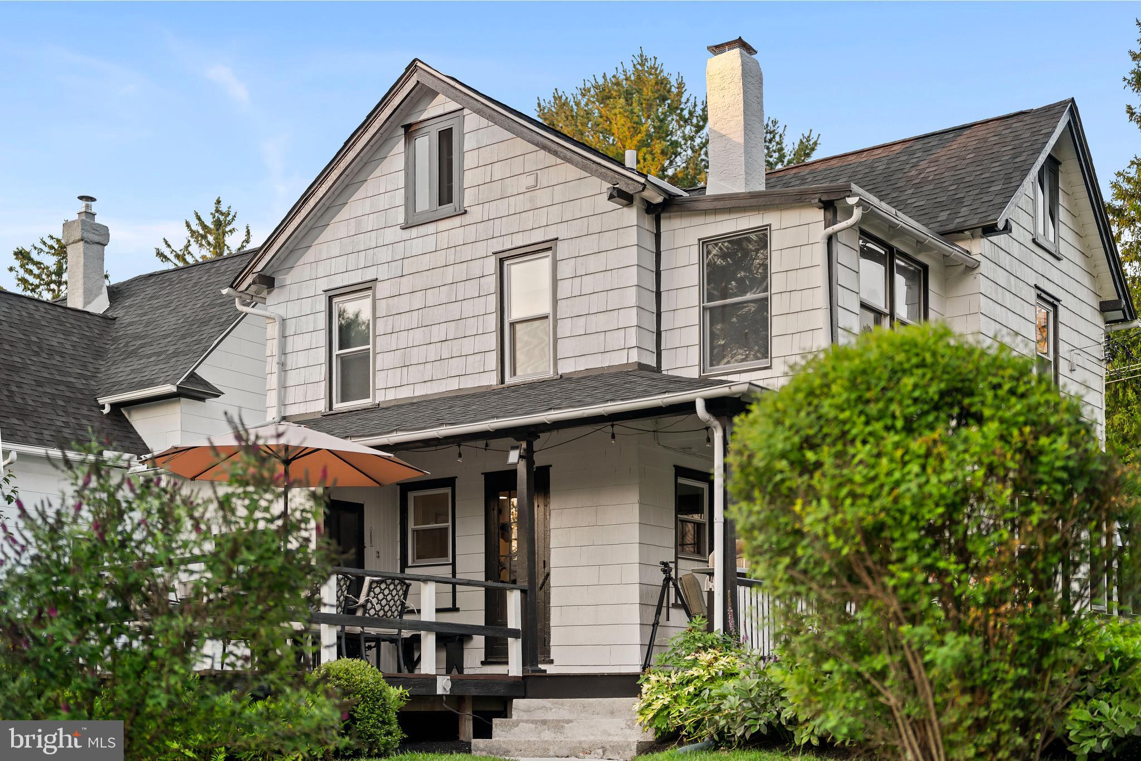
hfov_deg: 39.6
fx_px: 1584
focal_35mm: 50
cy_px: 380
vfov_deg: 27.0
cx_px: 570
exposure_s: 1/500
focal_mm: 50
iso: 250
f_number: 1.4
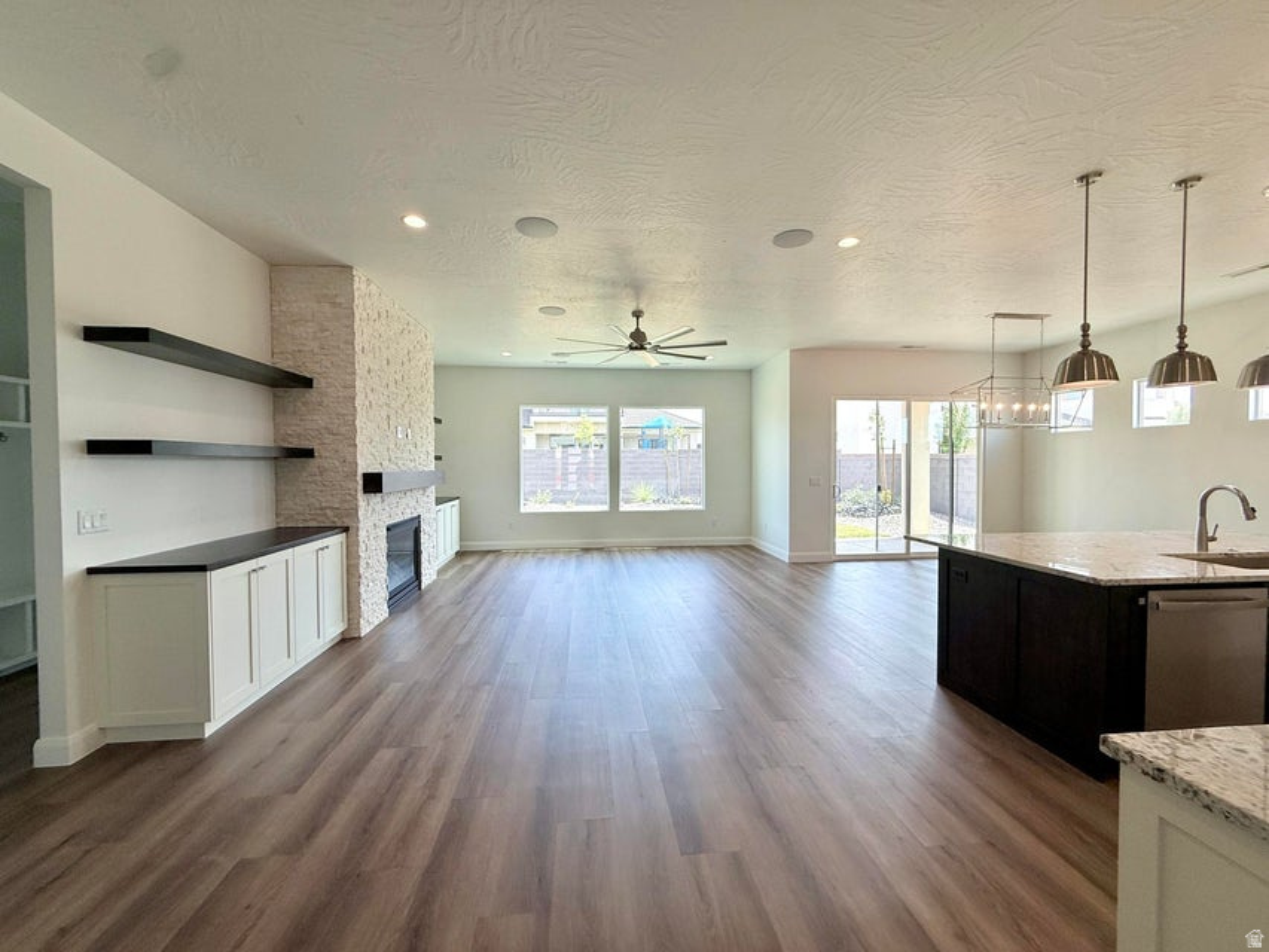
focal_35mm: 14
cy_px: 476
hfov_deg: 102.1
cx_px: 634
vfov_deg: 85.7
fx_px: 513
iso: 50
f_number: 2.2
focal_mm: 2.22
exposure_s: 1/176
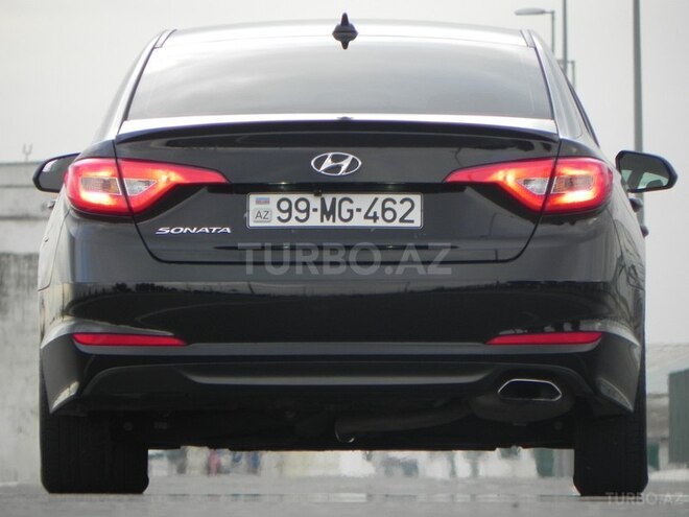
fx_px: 12042
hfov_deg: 3.3
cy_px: 258
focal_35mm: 605
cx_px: 344
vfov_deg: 2.5
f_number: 5
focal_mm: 107.6
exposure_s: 1/60
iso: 166
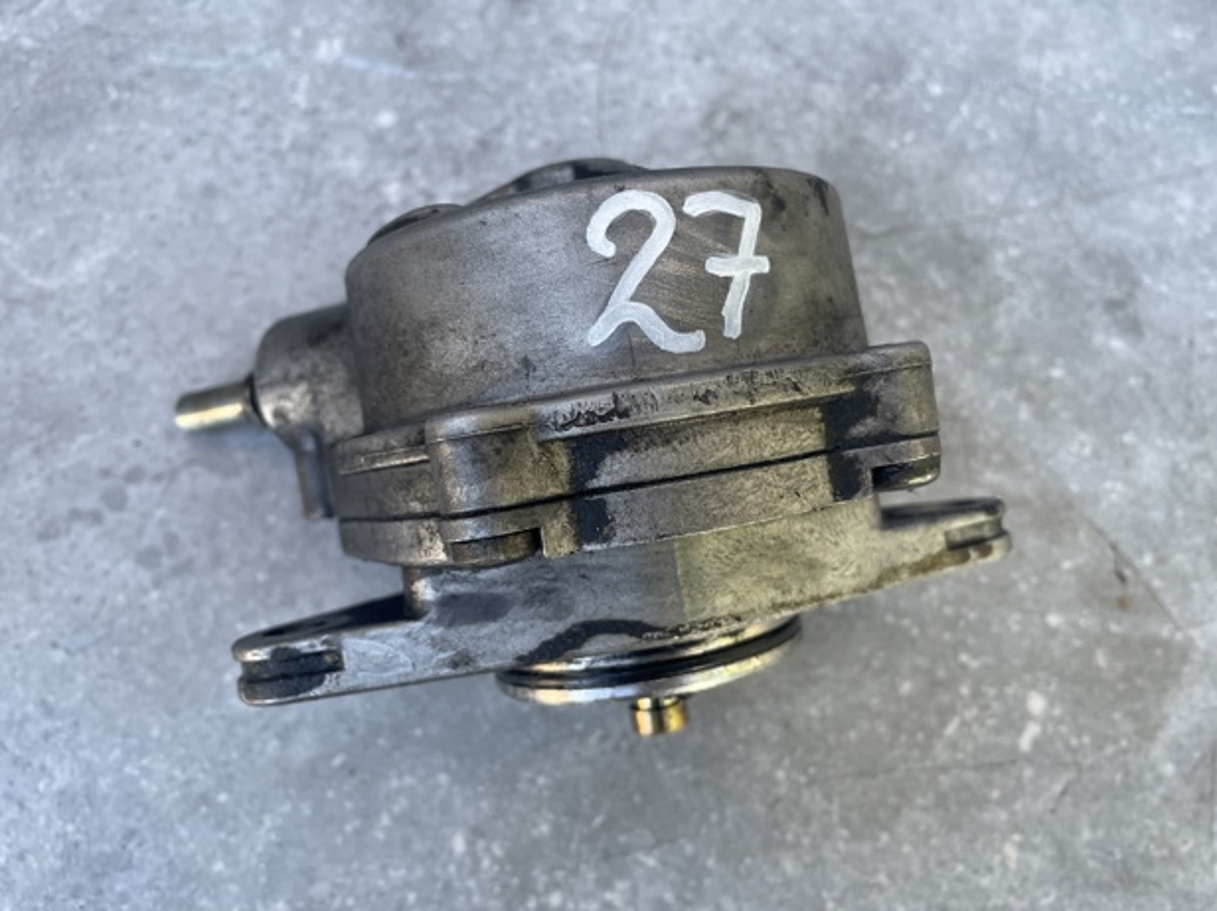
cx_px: 618
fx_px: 949
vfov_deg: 51.3
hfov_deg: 65.4
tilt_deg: -72.4
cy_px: 456
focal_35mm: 27
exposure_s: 1/121
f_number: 1.6
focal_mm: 4.2
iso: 50
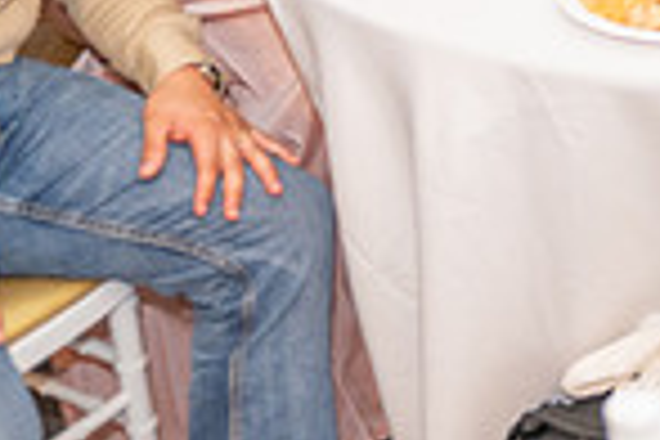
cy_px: -303
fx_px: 1742
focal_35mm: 95
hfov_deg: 19.6
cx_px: 884
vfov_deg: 13.2
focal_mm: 24
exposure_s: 1/160
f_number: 3.2
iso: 800
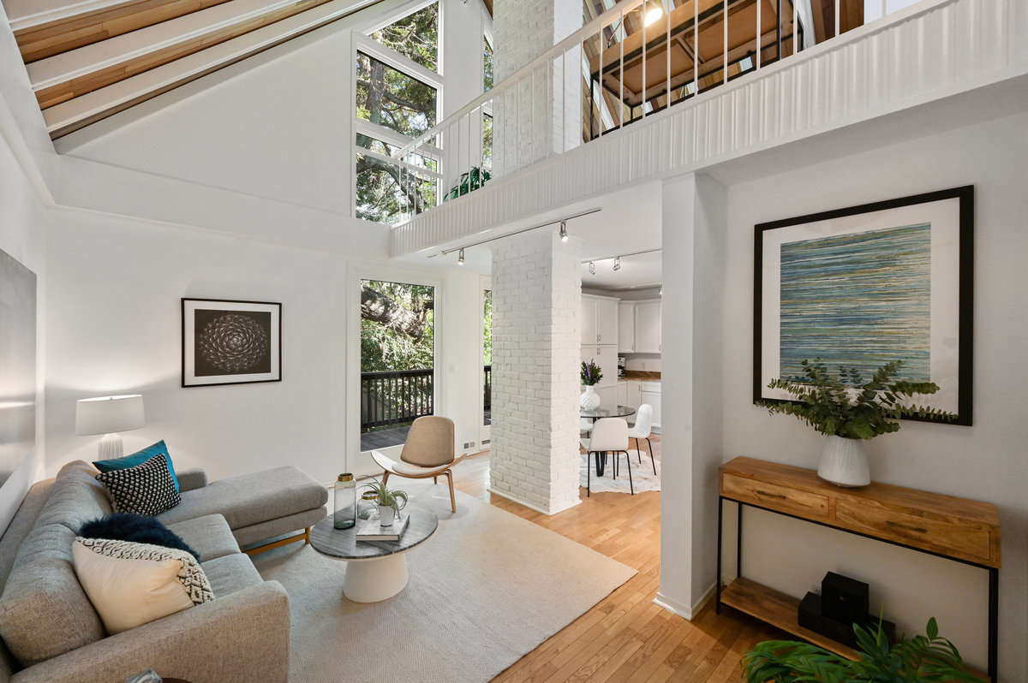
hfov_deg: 102.3
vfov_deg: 79.1
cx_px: 514
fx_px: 414
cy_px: 342
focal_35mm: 14
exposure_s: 1/10
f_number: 11
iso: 400
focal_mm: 14.5
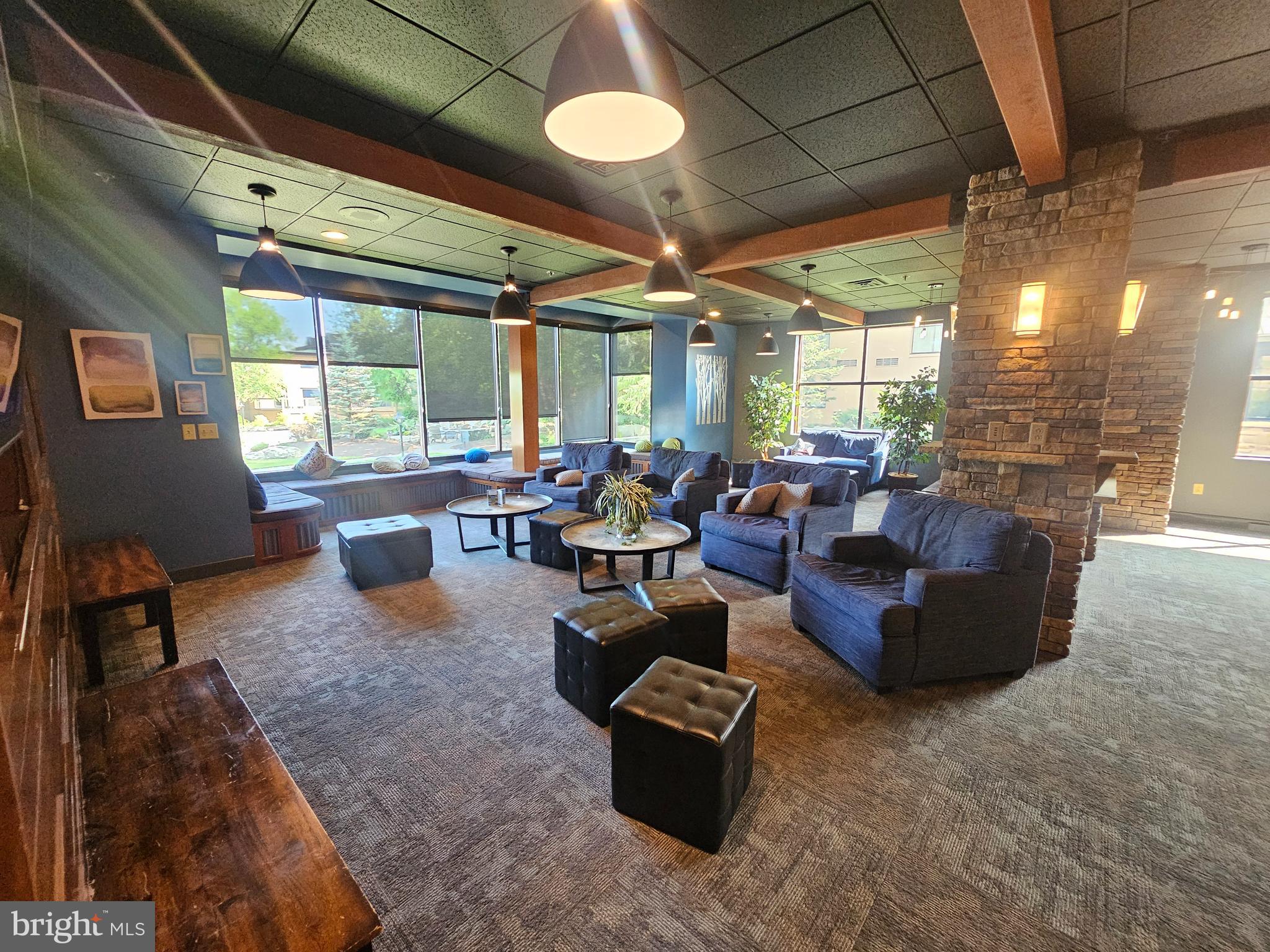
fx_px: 477
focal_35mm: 13
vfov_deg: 89.9
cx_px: 635
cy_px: 476
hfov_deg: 106.2
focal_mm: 2.2
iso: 400
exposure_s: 1/60
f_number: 2.2
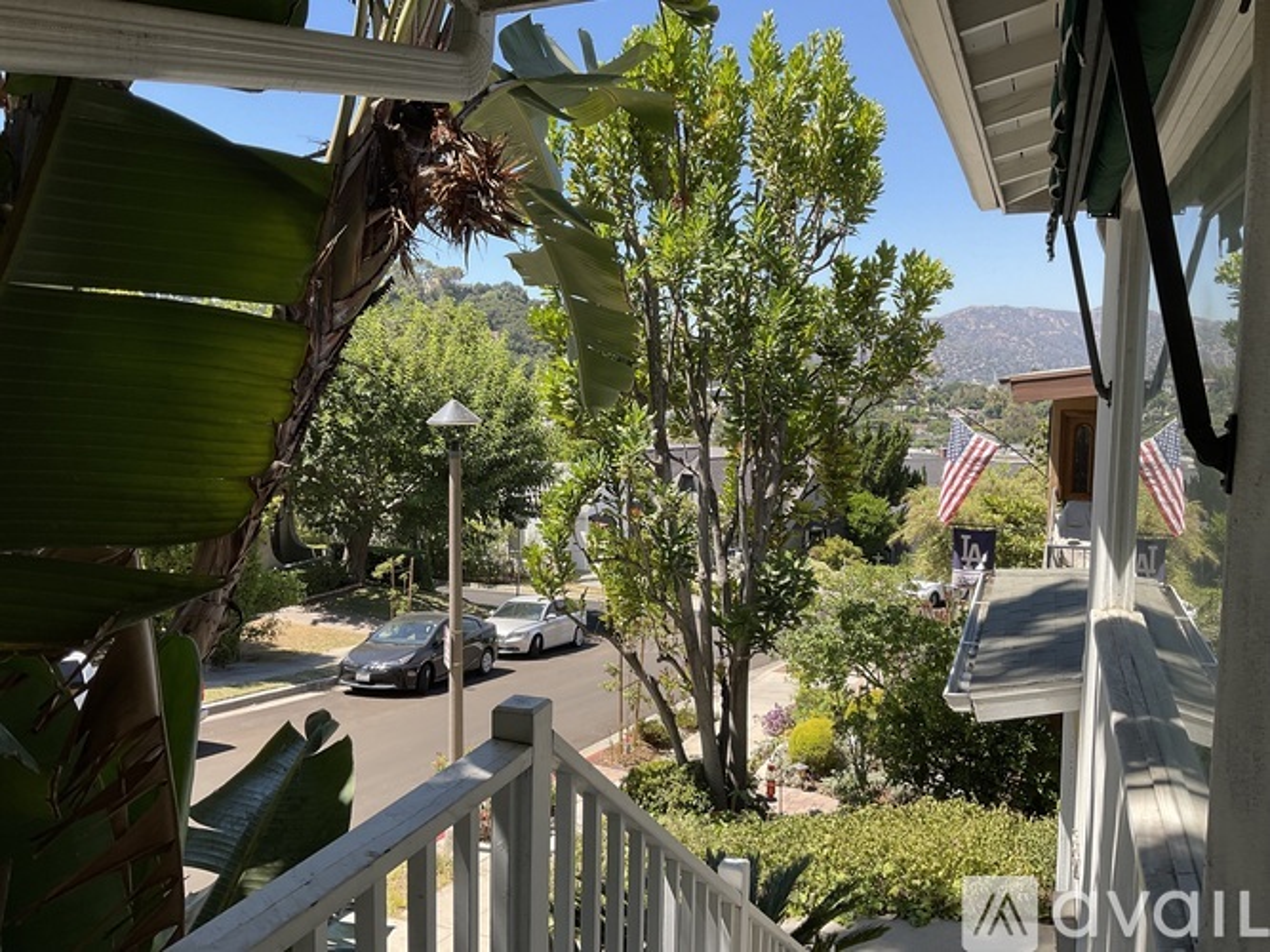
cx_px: 635
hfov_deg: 61.7
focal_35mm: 29
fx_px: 1064
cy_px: 476
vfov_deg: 48.2
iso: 16
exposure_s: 1/650
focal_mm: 3
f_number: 1.8
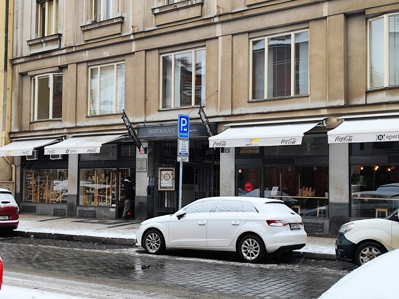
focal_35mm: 24
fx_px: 277
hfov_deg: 71.6
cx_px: 200
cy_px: 150
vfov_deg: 56.8
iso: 56
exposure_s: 1/100
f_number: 1.89
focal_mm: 5.89
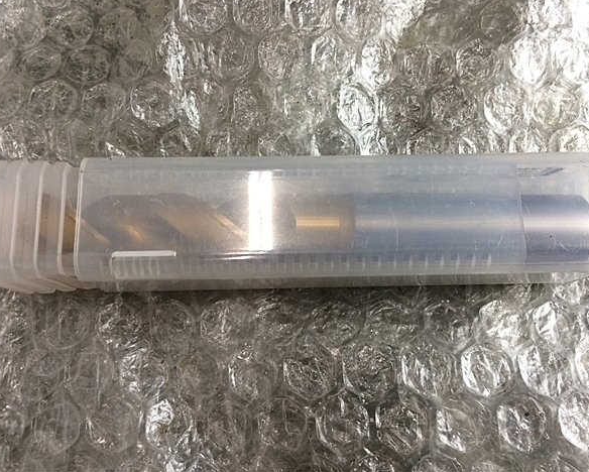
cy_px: 232
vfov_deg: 47.2
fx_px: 541
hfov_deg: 57.1
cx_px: 298
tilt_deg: -79.1
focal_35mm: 31
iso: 64
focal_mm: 4.15
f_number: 2.2
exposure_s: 1/30
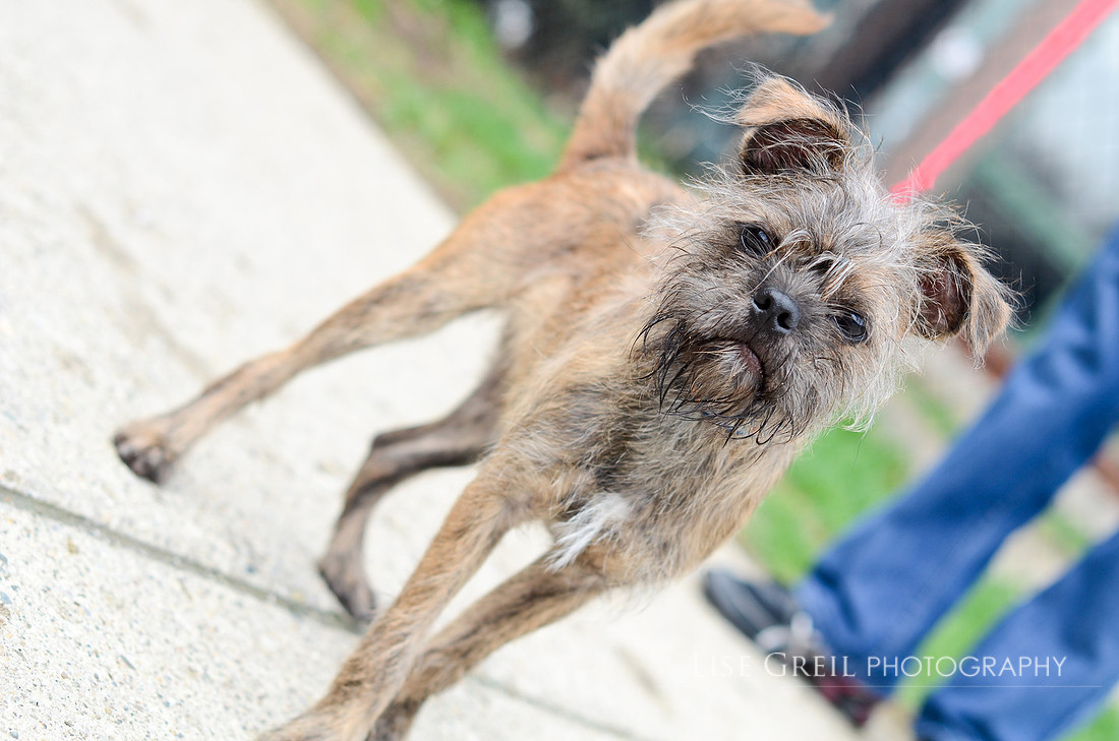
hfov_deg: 27.0
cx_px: 560
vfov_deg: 18.1
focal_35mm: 75
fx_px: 2327
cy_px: 370
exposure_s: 1/800
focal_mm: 50
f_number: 2.8
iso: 160
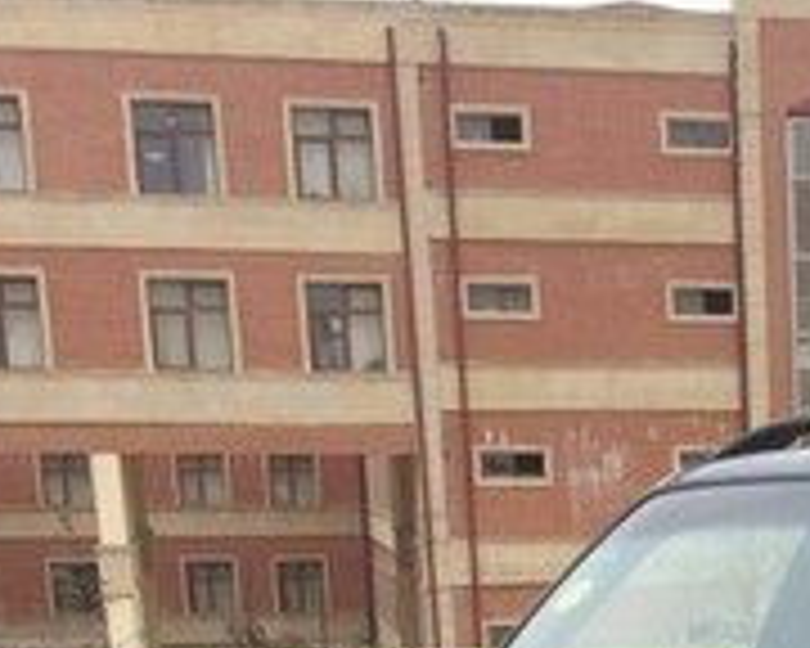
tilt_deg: -13.1
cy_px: 1109
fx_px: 2493
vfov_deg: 13.5
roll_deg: +0.3
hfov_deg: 17.6
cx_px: 981
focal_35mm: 104
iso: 32
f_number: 2.2
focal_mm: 4.15
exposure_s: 1/109
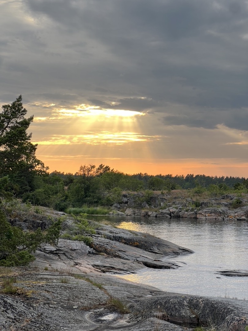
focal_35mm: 77
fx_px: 736
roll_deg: +0.0
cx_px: 124
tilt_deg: +1.1
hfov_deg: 19.1
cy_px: 166
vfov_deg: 25.3
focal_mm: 9
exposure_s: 1/99
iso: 50
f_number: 2.8
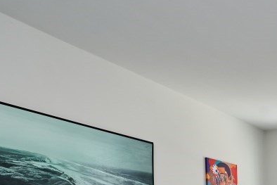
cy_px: 229
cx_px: 366
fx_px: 316
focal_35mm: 41
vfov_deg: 28.0
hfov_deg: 33.5
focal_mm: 14
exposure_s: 1/160
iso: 800
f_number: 5.6
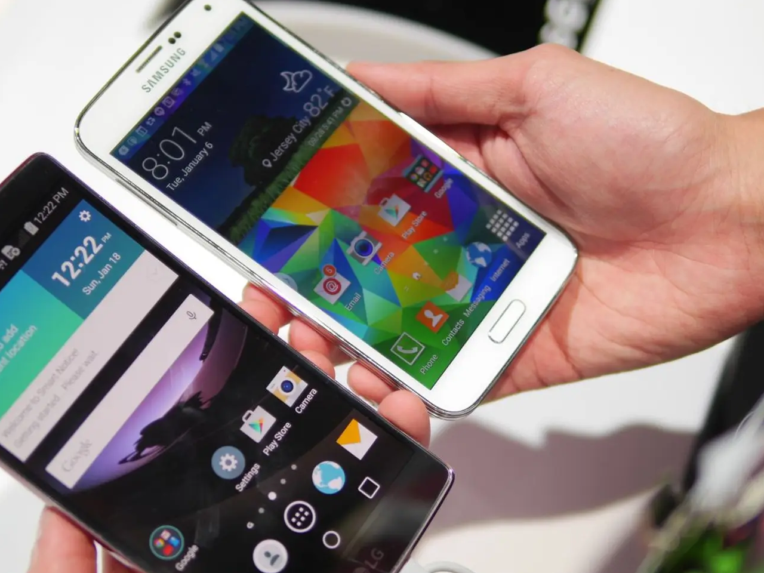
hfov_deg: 26.0
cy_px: 324
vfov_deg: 19.6
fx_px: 1655
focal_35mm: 75
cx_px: 418
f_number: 1.4
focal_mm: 25
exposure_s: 1/160
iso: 200
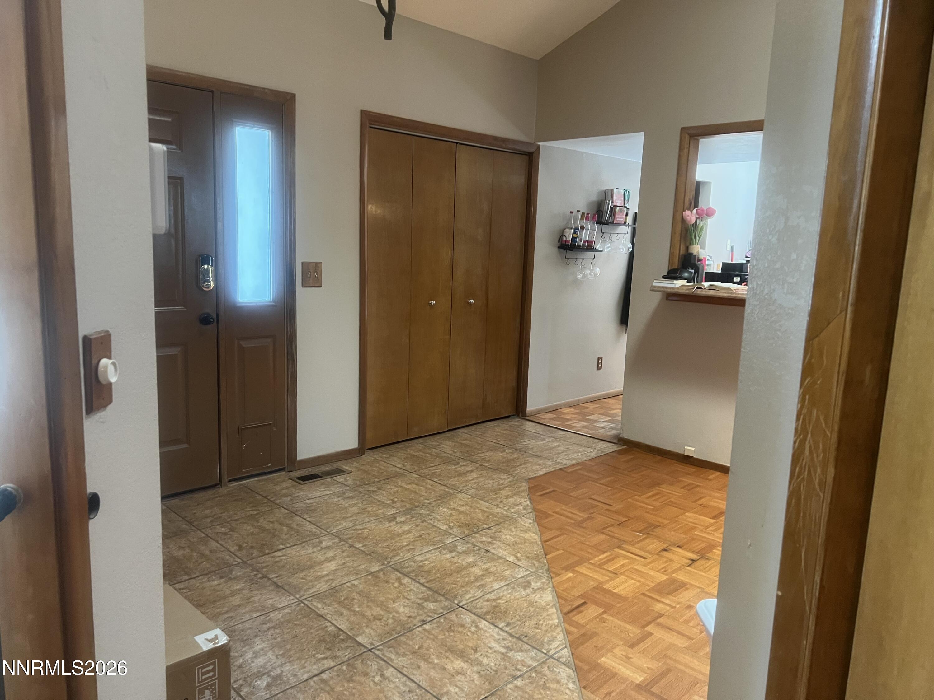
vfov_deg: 53.1
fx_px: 702
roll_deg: -0.6
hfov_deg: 67.3
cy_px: 350
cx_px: 467
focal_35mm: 26
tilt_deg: -9.6
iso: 320
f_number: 1.5
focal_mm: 5.7
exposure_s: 1/60
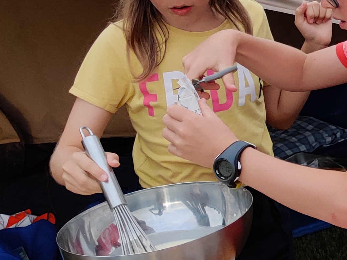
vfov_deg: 14.7
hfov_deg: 16.9
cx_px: 587
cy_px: 55
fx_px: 1002
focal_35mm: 100
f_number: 1.65
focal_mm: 4.75
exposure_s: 1/206
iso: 100
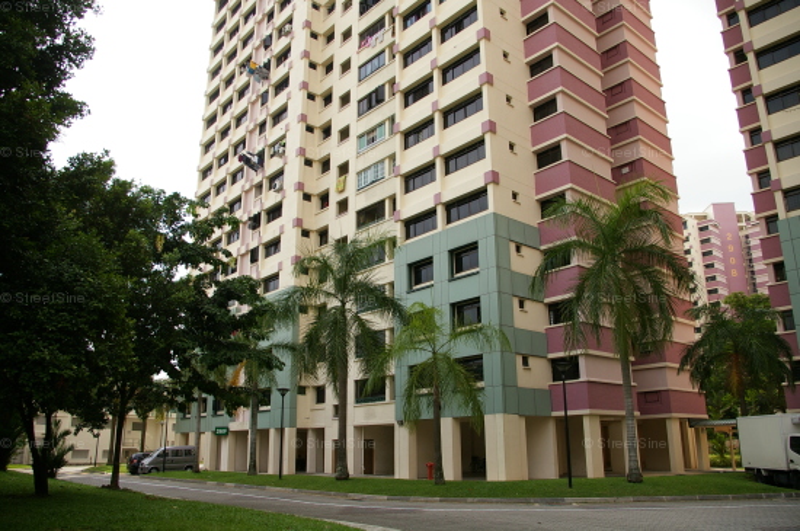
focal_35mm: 27
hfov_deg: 67.5
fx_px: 599
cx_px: 400
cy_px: 266
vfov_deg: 47.8
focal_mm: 18
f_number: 6.7
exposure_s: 1/350
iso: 200
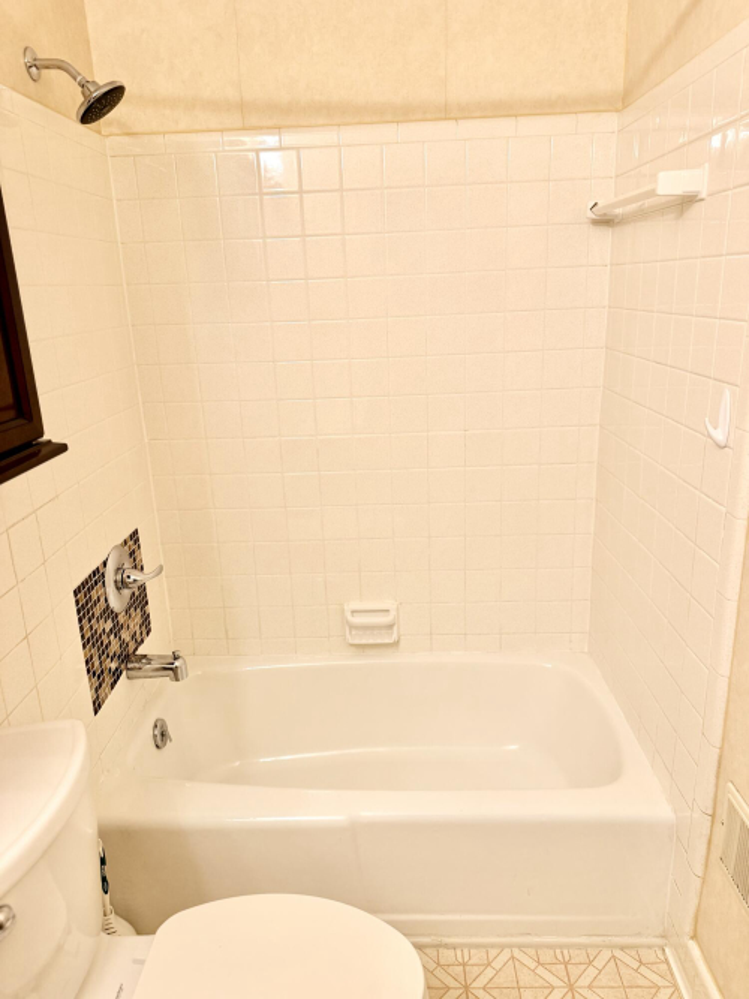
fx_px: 693
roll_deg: +1.2
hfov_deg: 56.8
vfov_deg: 71.6
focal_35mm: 24
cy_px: 500
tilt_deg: -16.0
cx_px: 374
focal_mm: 6.76
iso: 160
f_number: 1.78
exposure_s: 1/120
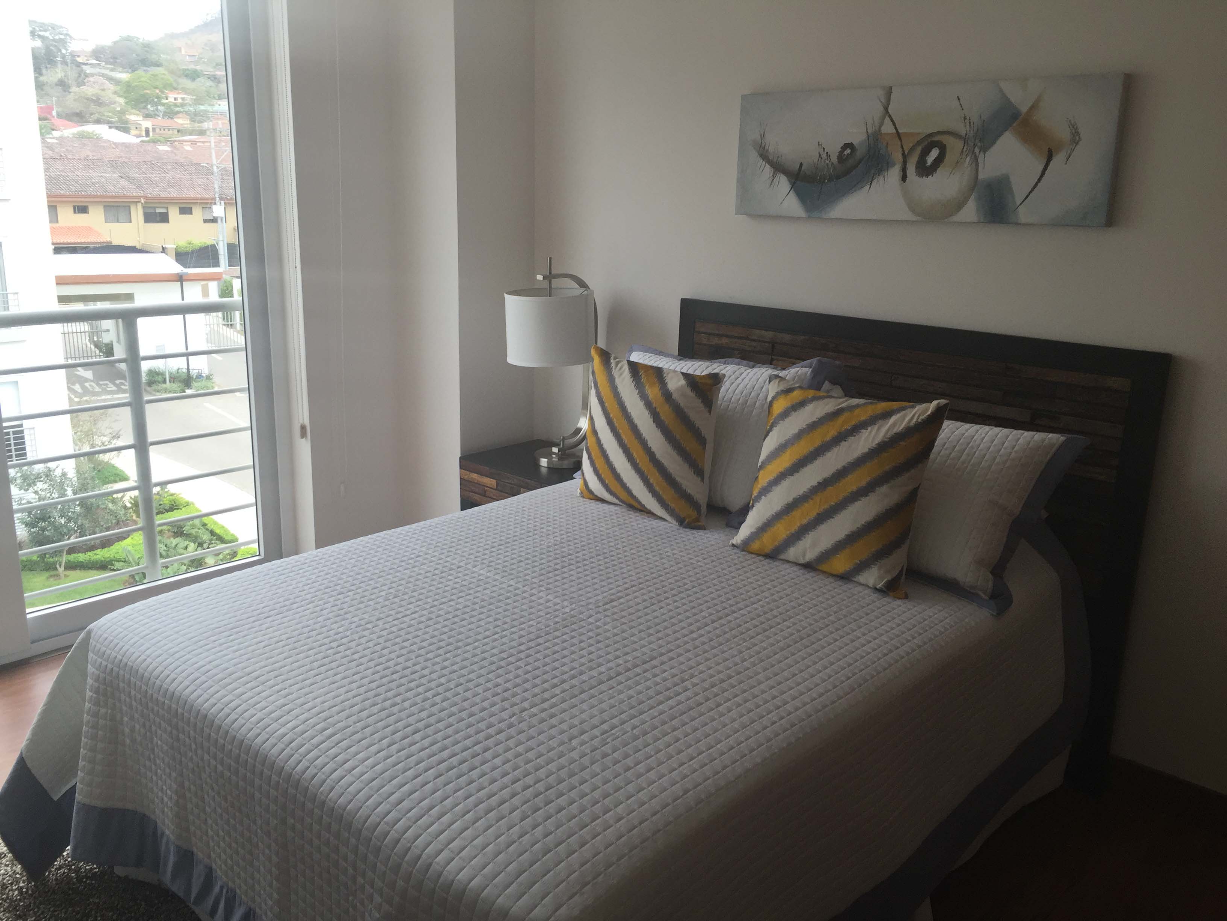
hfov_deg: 61.7
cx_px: 614
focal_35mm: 29
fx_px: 1028
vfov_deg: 48.2
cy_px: 460
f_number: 2.2
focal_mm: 4.15
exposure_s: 1/120
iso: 40
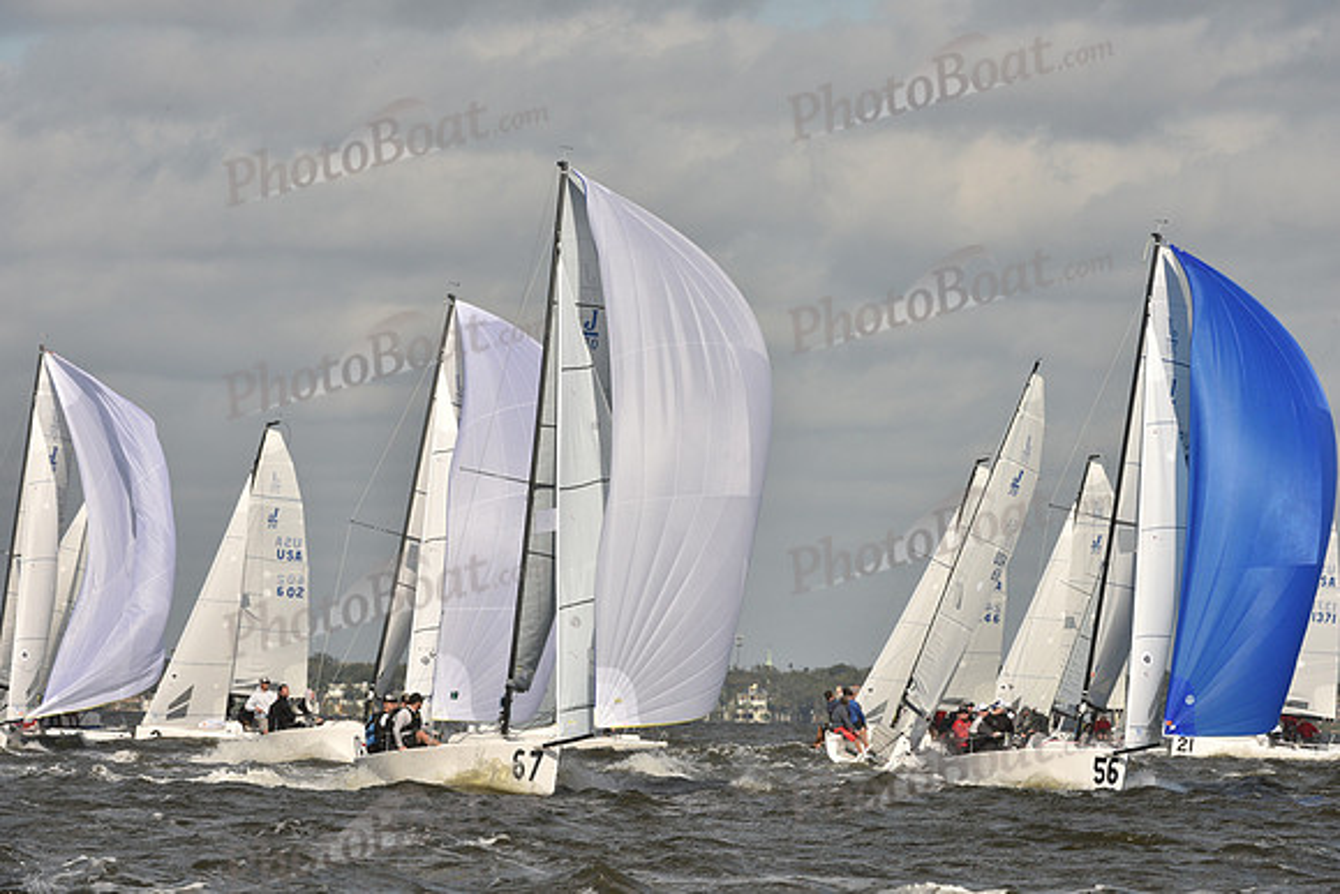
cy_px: 447
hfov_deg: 6.2
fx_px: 12286
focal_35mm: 330
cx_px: 670
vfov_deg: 4.2
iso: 500
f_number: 14
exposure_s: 1/1000
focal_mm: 330
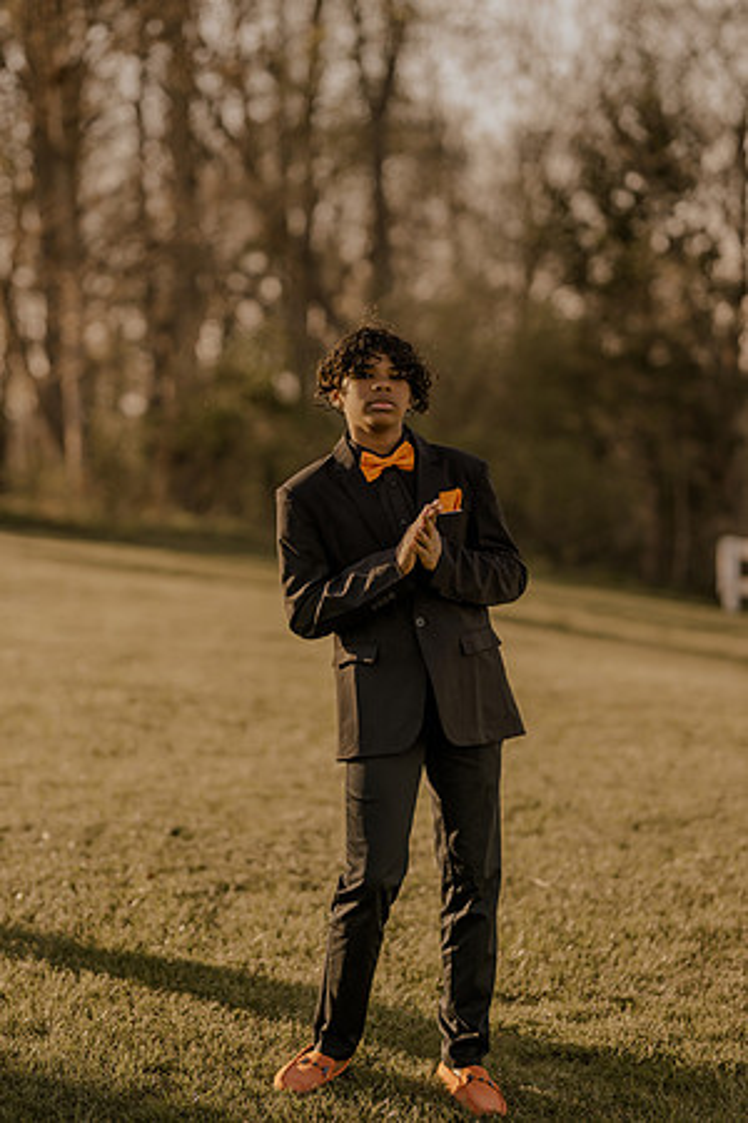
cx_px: 374
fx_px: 2649
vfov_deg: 23.9
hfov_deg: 16.1
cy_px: 562
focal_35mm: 85
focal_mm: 85
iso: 100
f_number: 1.8
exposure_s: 1/1000
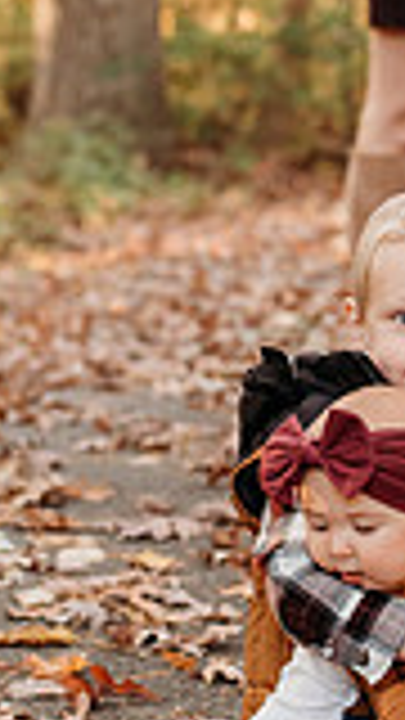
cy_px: 238
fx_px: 2806
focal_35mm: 147
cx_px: 360
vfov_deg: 14.6
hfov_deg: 8.2
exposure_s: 1/200
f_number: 2.8
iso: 1600
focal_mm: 50
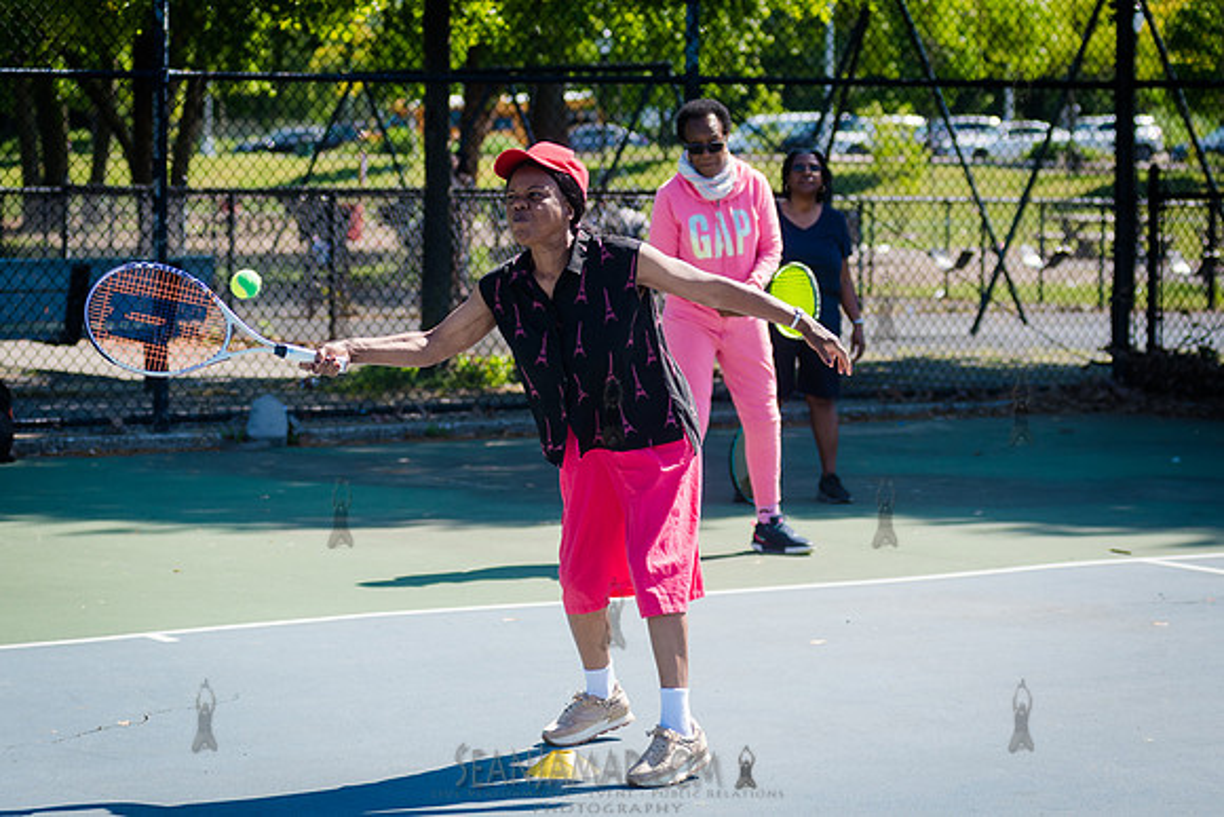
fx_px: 3775
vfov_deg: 12.3
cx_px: 593
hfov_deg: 18.4
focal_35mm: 111
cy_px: 347
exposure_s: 1/1000
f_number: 3.5
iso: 200
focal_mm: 80
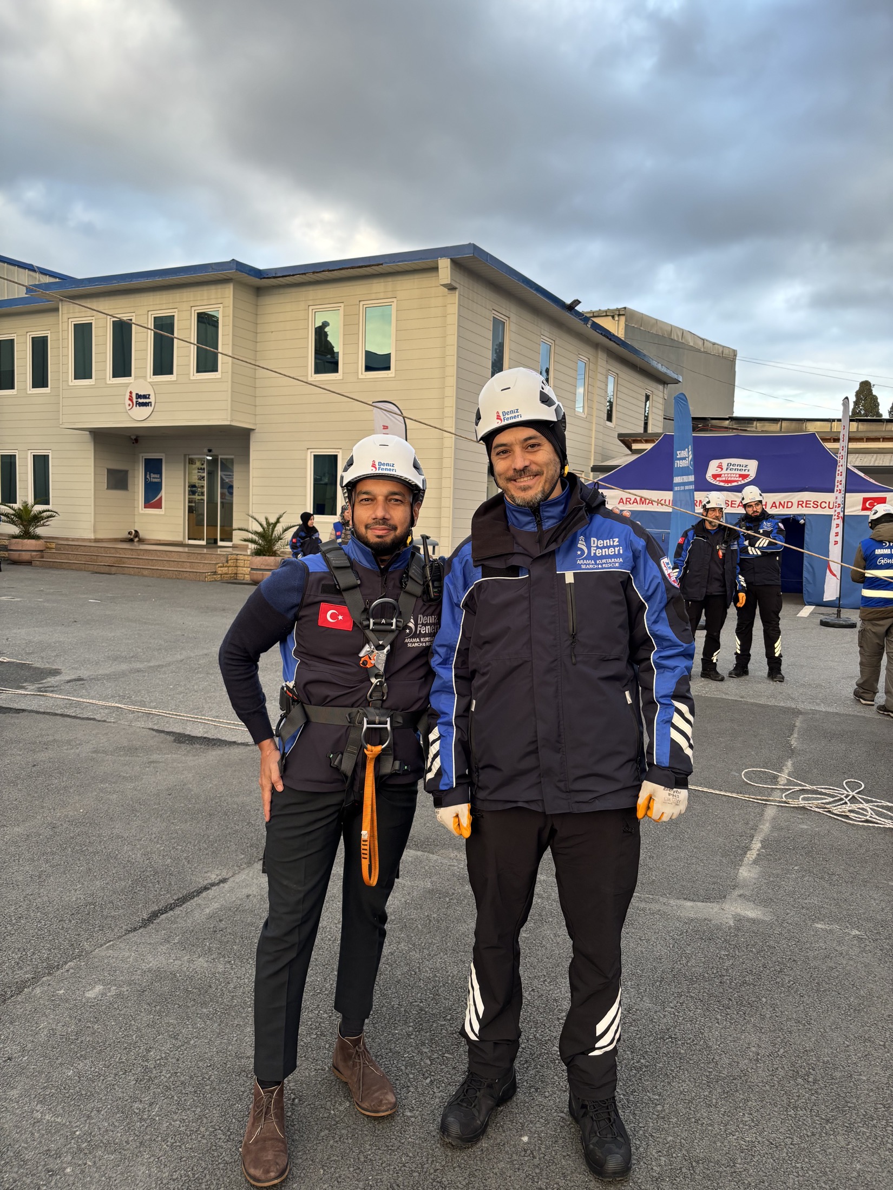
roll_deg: -1.8
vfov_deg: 67.3
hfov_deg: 53.1
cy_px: 595
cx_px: 446
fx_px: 894
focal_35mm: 26
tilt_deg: -4.2
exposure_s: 1/121
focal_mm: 5.96
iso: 64
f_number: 1.6
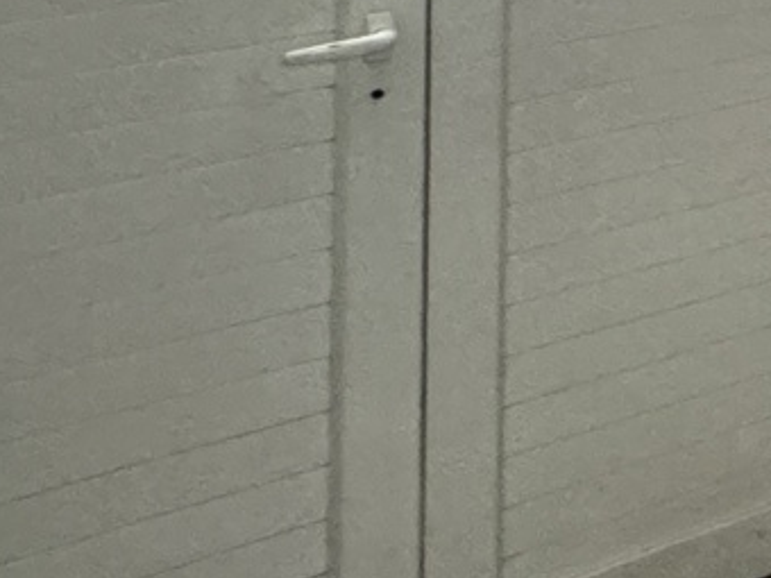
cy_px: -433
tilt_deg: +0.6
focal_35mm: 79
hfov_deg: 13.3
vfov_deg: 16.1
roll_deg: -0.2
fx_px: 1760
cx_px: 2059
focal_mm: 2.22
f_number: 2.2
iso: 500
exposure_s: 1/60
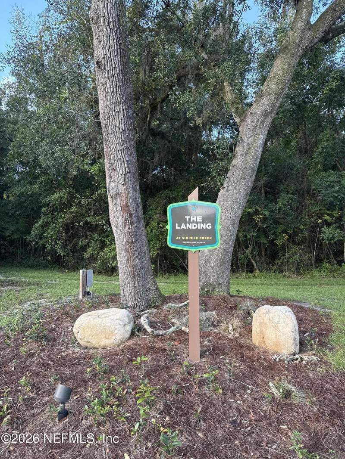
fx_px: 319
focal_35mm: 24
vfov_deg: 71.6
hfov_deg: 56.8
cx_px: 172
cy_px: 230
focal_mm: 6.76
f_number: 1.78
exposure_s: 1/179
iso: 80
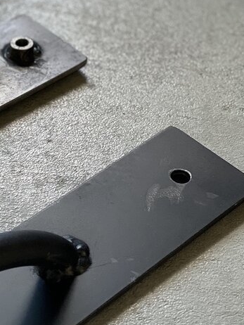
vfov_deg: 20.4
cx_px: 23
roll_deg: -1.2
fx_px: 901
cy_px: 157
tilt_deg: -43.8
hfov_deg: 15.2
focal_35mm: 96
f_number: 2
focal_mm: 6
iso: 250
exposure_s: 1/106
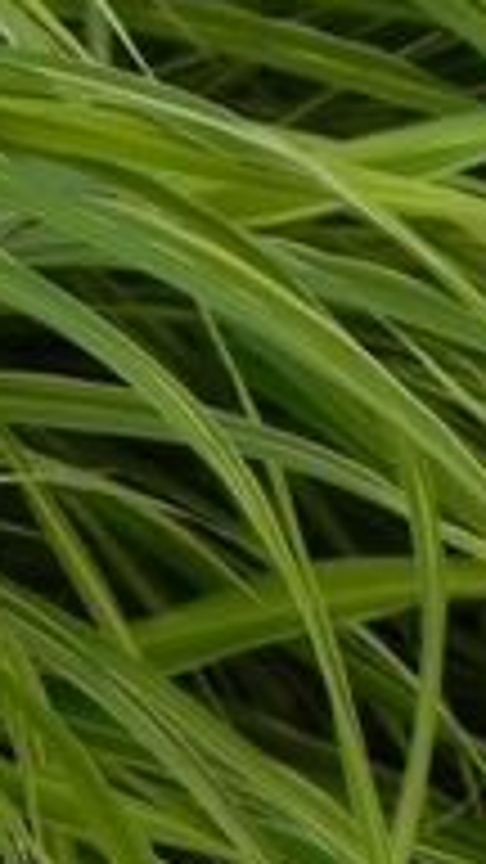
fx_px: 8820
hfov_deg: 3.2
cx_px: 531
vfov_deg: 5.6
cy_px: 1323
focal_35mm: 385
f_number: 4.5
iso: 160
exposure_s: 1/40
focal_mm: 15.1
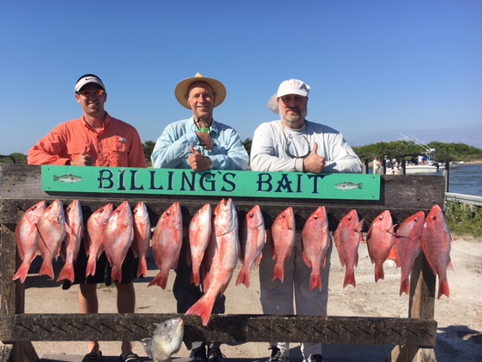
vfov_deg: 43.0
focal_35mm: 33
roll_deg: +0.3
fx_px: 460
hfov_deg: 55.2
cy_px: 183
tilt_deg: -2.5
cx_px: 214
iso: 25
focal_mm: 4.15
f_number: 2.2
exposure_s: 1/2024
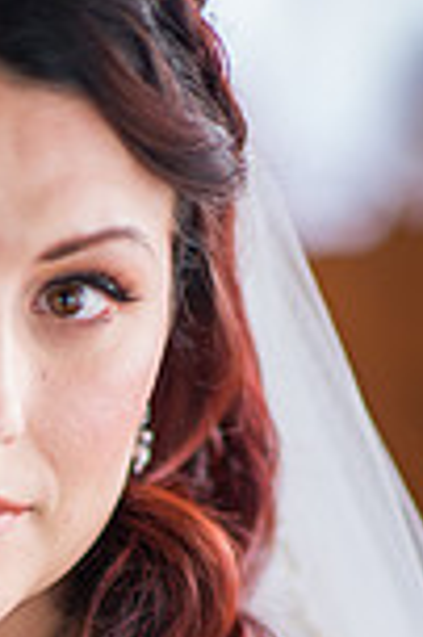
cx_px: -23
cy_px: 691
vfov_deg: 8.2
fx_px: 4434
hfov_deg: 5.4
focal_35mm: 251
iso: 400
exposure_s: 1/30
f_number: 1.4
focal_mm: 85
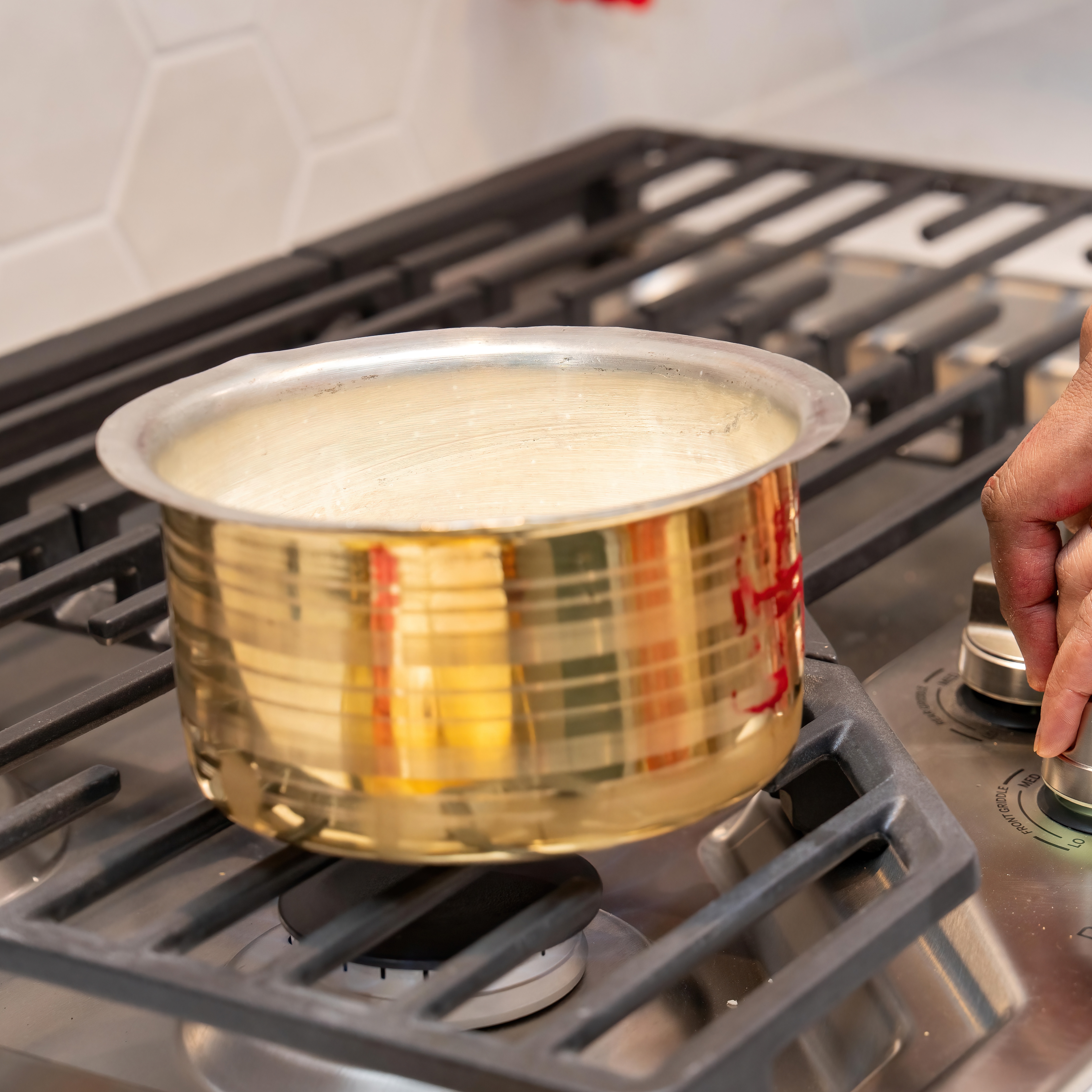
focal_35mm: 104
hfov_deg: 16.6
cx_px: 909
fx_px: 3712
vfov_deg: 16.7
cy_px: 574
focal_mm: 70
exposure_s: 1/200
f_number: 5
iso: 640
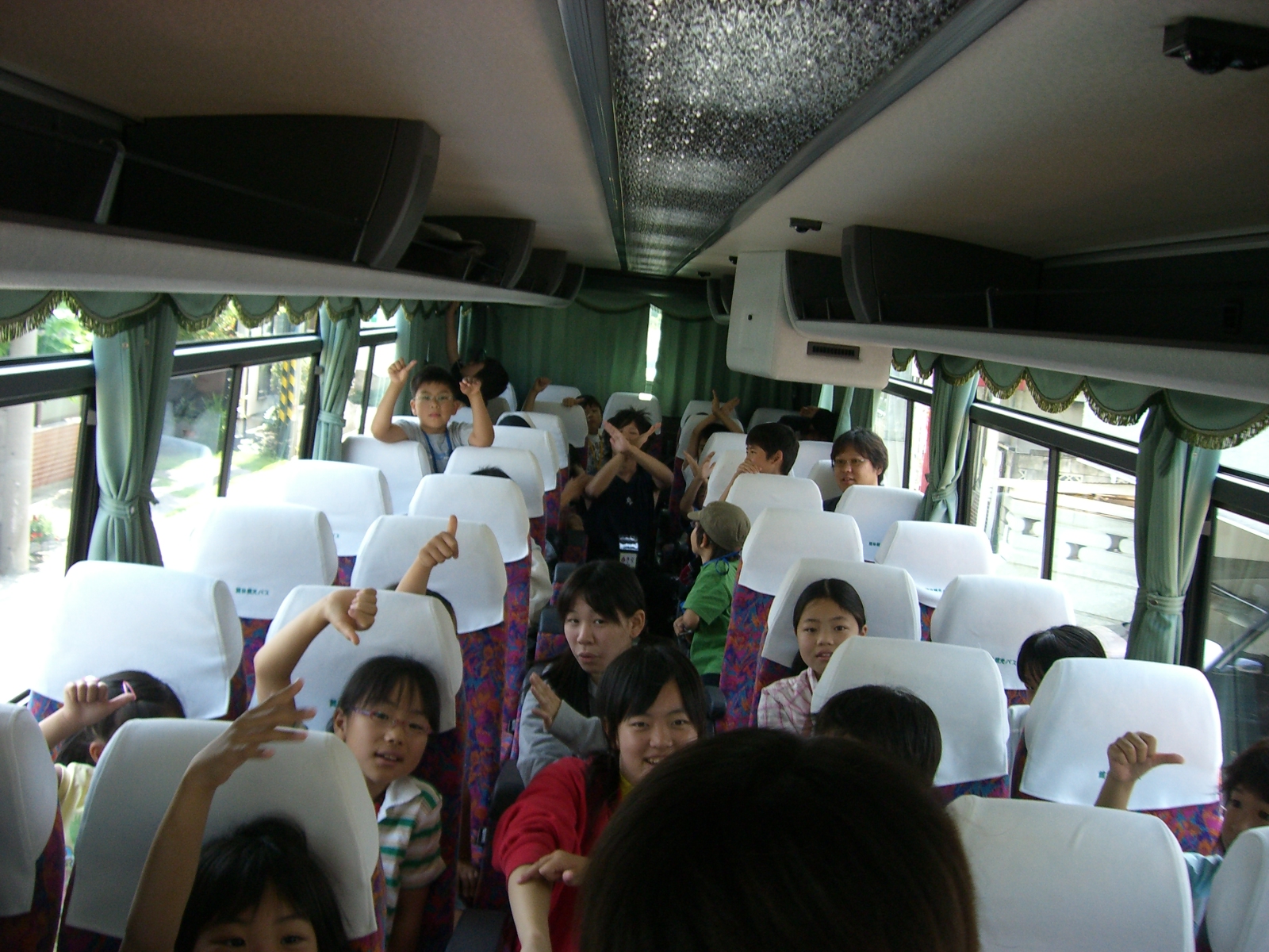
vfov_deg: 37.7
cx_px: 634
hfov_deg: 49.0
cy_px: 476
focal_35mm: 38
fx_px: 1393
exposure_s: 1/100
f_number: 2.7
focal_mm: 6.2
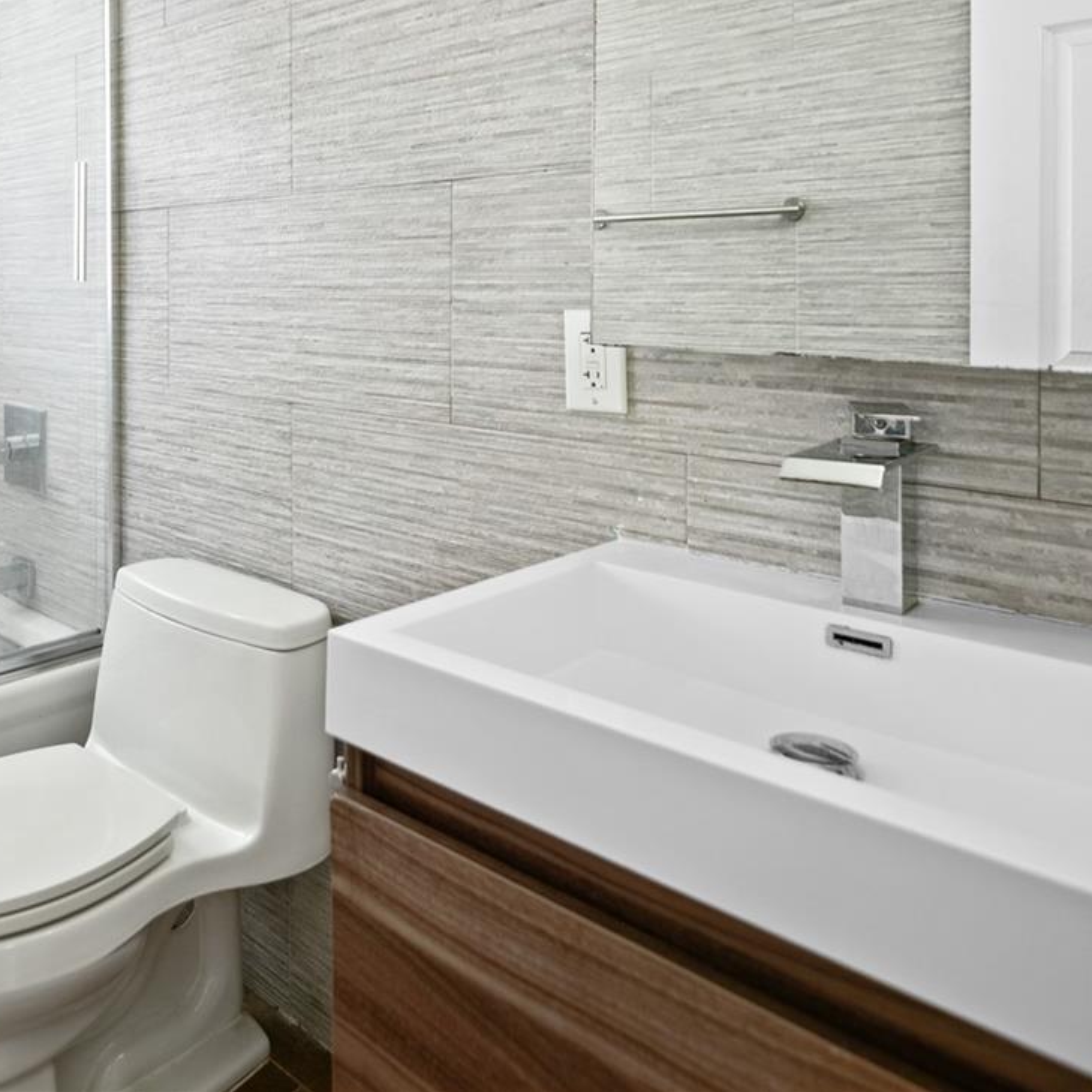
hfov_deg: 54.5
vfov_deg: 55.0
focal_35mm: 28
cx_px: 267
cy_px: 294
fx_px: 999
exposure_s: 1/20
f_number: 2.8
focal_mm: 15
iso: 100
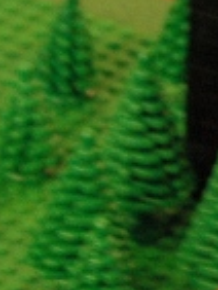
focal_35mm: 733
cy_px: 333
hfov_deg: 2.0
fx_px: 6146
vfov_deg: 2.7
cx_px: -302
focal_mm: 70
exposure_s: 1/20
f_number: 5
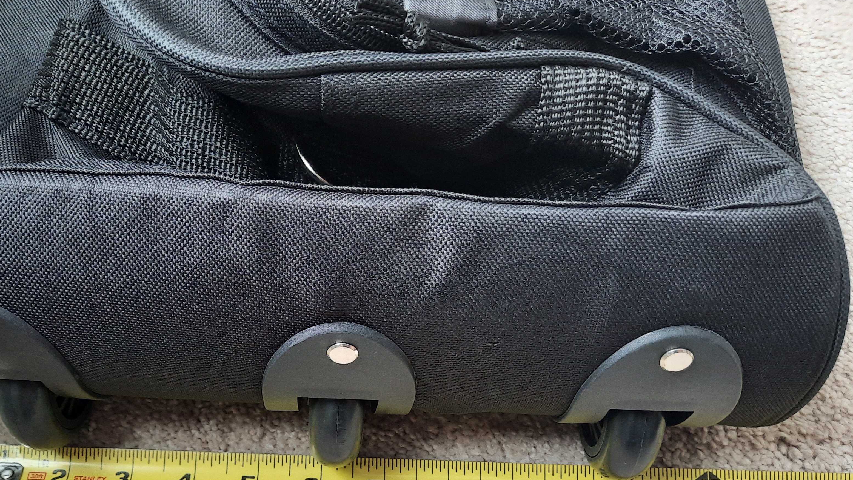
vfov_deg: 32.8
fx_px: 792
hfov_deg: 56.2
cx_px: 338
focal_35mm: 35
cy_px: 381
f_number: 2
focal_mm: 4.6
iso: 320
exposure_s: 1/30
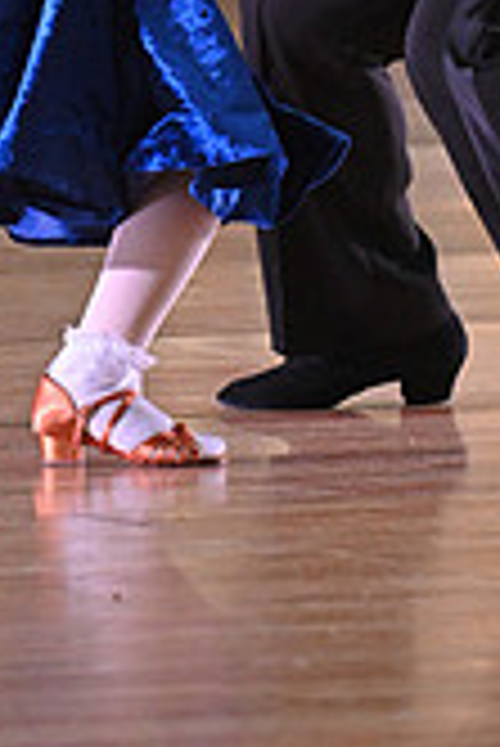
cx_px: 227
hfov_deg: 2.0
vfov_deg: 3.0
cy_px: -288
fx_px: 14490
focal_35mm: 697
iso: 2500
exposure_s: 1/320
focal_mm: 200
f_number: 5
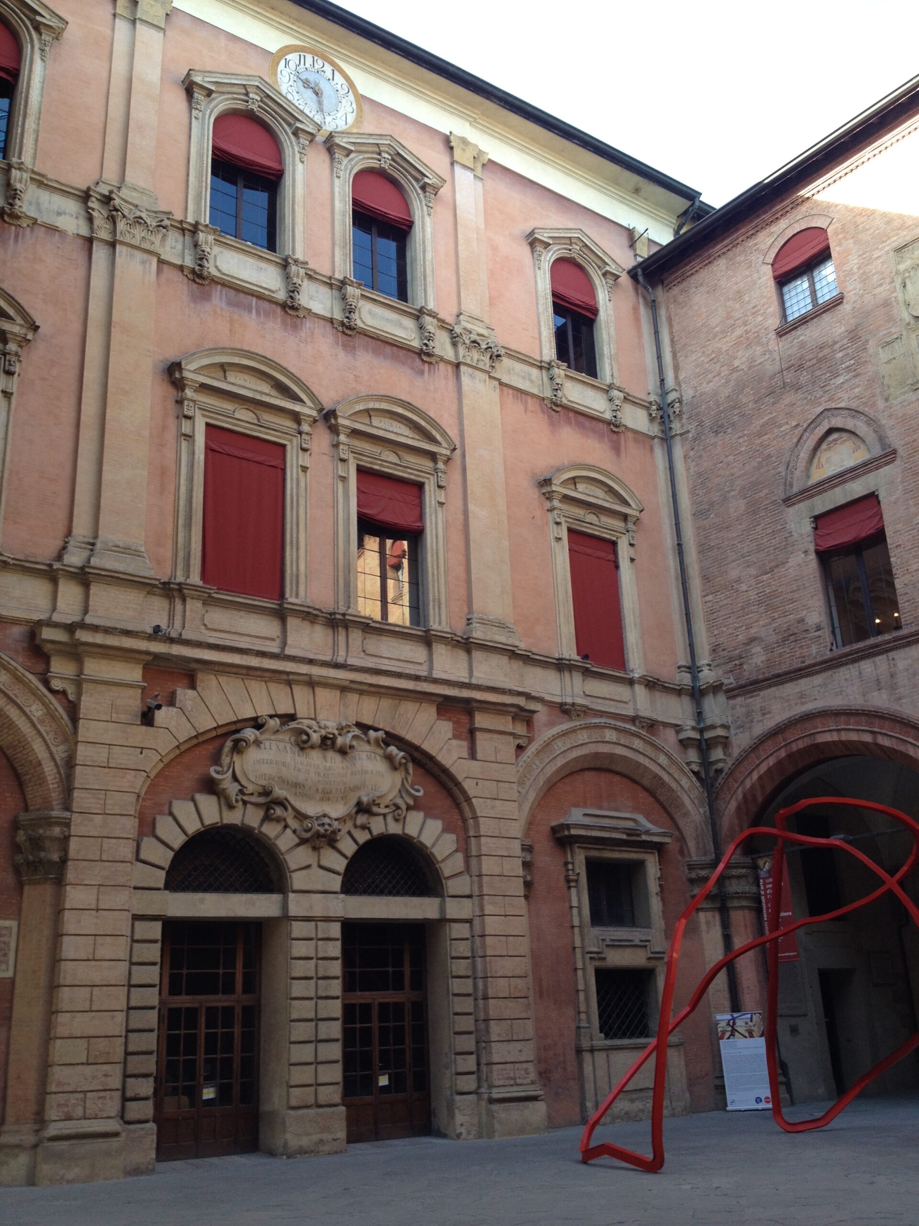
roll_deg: +2.8
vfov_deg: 52.6
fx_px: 1239
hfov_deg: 40.7
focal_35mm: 35
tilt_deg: +19.6
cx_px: 460
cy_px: 613
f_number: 2.4
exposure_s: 1/120
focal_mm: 4.28
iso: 50
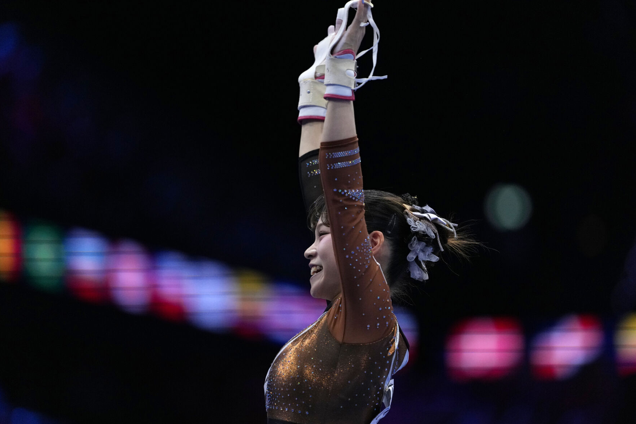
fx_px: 5317
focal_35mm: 301
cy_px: 212
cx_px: 318
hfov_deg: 6.8
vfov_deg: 4.6
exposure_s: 1/1600
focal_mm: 300
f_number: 2.8
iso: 4000
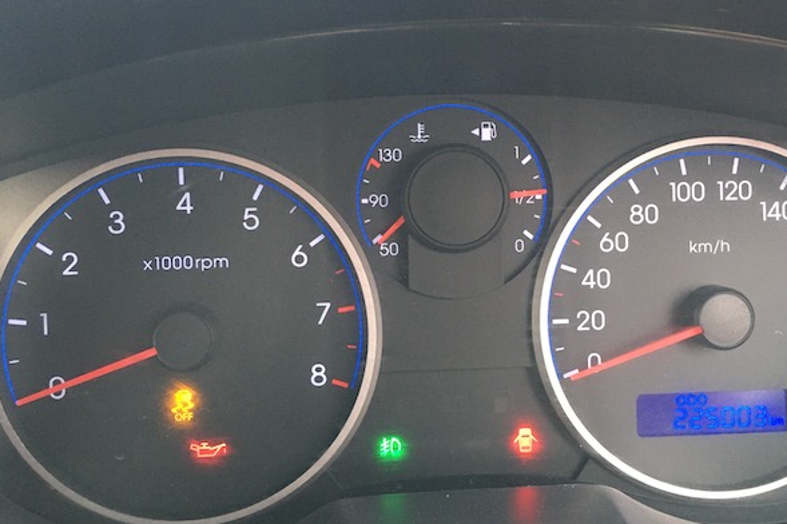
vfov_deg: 32.5
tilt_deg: -21.9
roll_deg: +1.1
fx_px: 896
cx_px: 429
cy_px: 219
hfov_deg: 47.4
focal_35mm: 41
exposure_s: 1/33
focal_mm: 4.15
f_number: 2.2
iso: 200
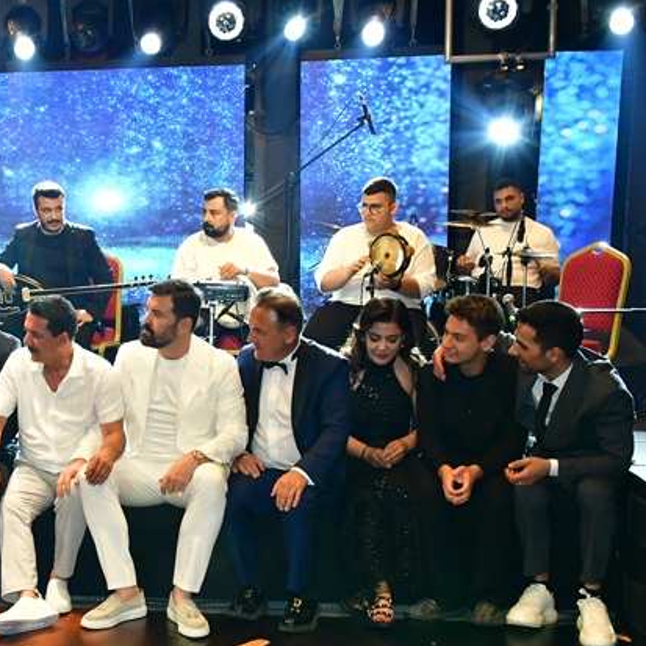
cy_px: 414
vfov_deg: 30.0
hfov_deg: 28.9
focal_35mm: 57
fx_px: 1200
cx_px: 58
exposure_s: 1/60
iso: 3200
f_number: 9
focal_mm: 23
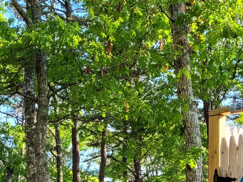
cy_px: 228
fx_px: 688
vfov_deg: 14.5
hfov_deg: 19.9
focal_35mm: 98
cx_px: 62
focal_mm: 5.4
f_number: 1.8
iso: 40
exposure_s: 1/359
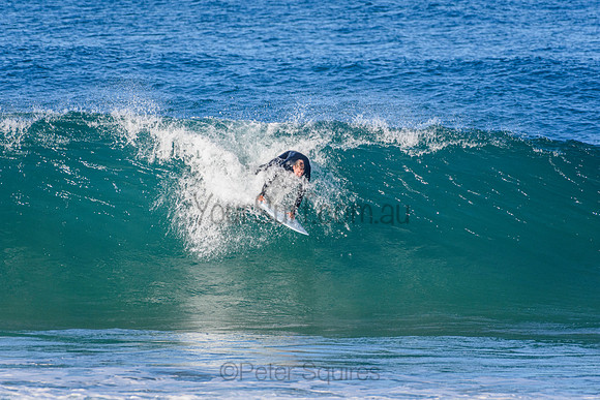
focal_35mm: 750
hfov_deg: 2.7
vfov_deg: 1.8
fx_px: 12502
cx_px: 300
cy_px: 200
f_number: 5.6
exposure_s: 1/2000
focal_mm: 500
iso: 500
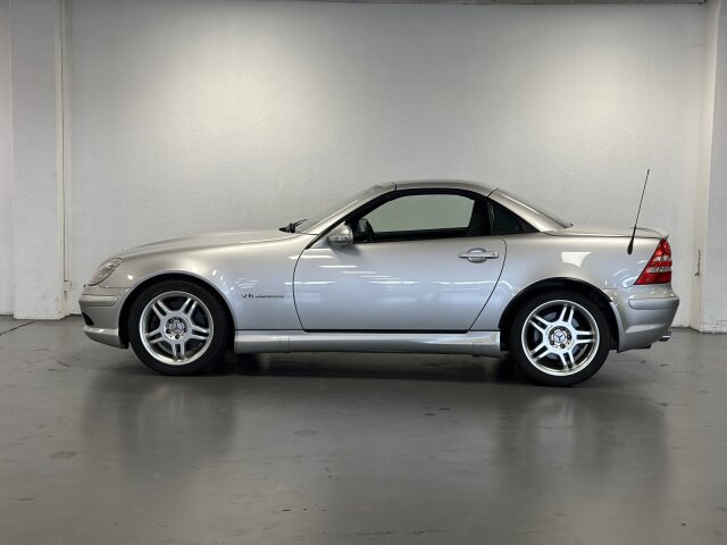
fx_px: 1008
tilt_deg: -4.5
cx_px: 364
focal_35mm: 48
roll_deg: -1.5
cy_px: 272
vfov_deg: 30.3
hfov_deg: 39.7
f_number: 1.78
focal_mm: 6.86
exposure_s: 1/121
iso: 125
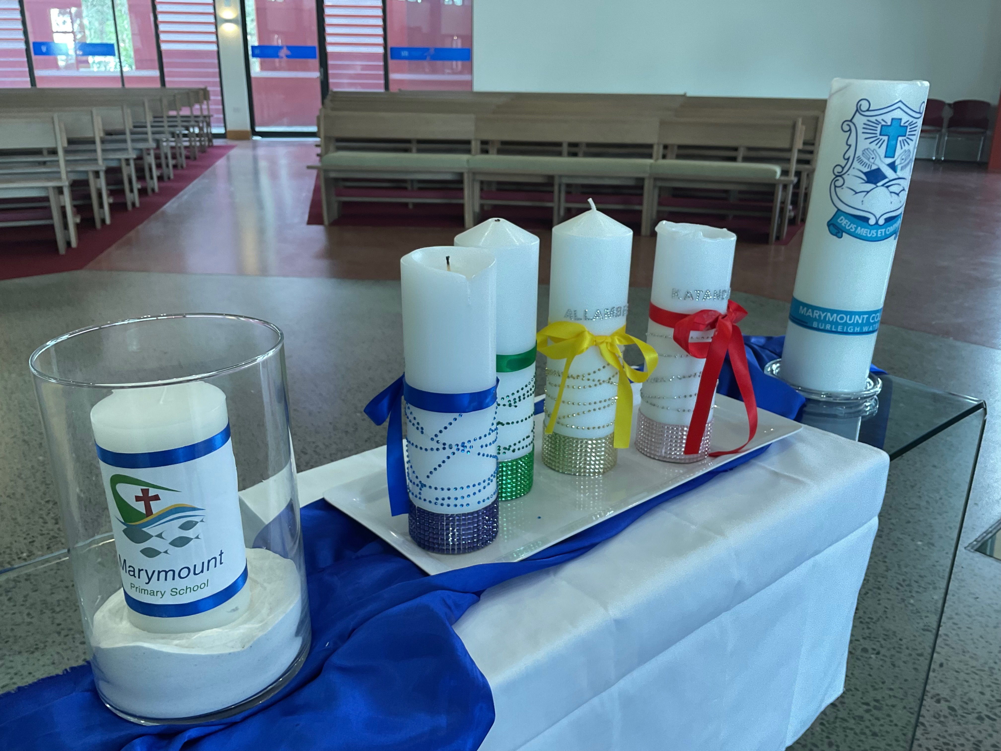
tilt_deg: -20.1
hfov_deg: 61.7
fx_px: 839
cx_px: 500
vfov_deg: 48.2
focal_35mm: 29
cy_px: 376
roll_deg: -0.8
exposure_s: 1/60
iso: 100
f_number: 1.8
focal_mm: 3
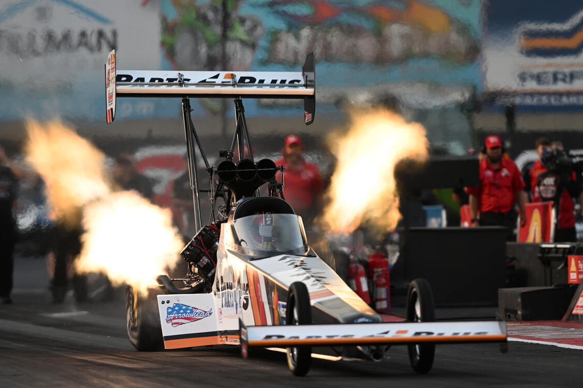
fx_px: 5534
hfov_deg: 6.0
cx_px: 256
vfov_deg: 4.0
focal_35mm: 342
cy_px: 214
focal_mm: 300
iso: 2500
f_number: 5
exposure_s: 1/500
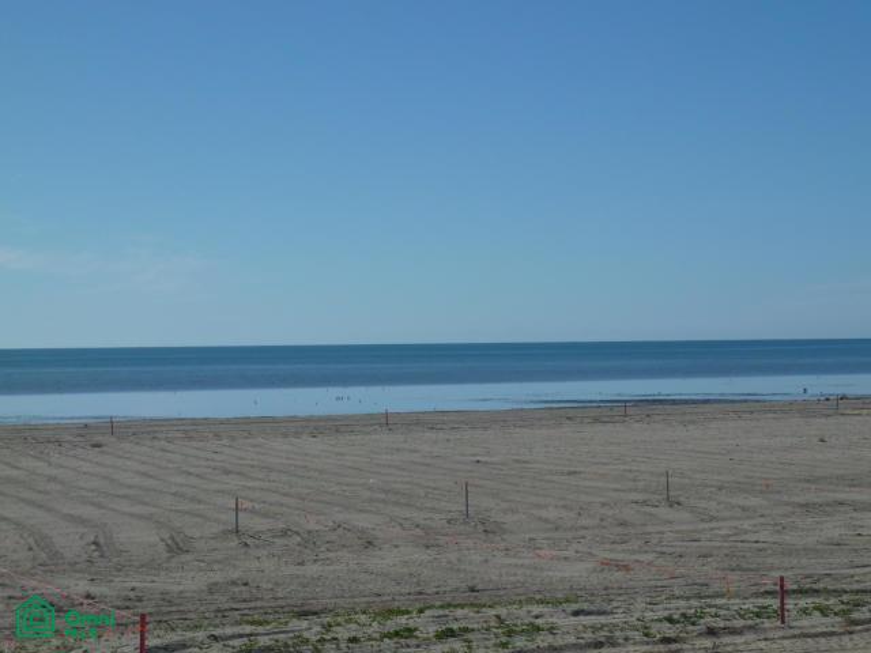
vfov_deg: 17.8
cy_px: 326
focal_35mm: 83
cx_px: 436
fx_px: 2088
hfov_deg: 23.6
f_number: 5.6
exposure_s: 1/1000
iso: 80
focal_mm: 13.7
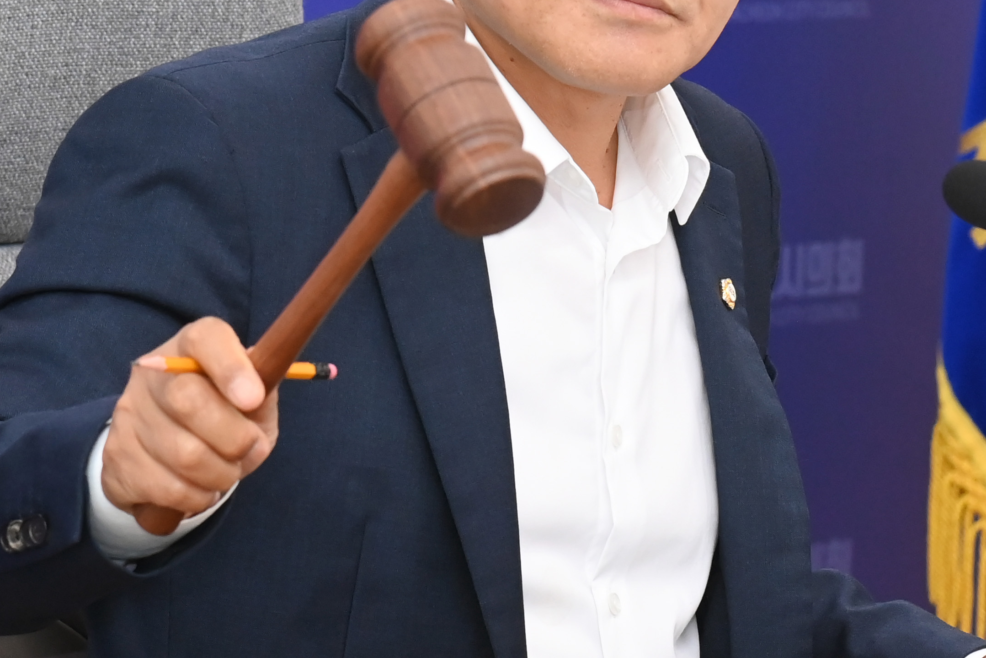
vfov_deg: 5.1
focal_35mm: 271
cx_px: 1018
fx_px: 7422
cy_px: 290
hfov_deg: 7.6
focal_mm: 105
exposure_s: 1/250
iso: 3200
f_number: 6.3
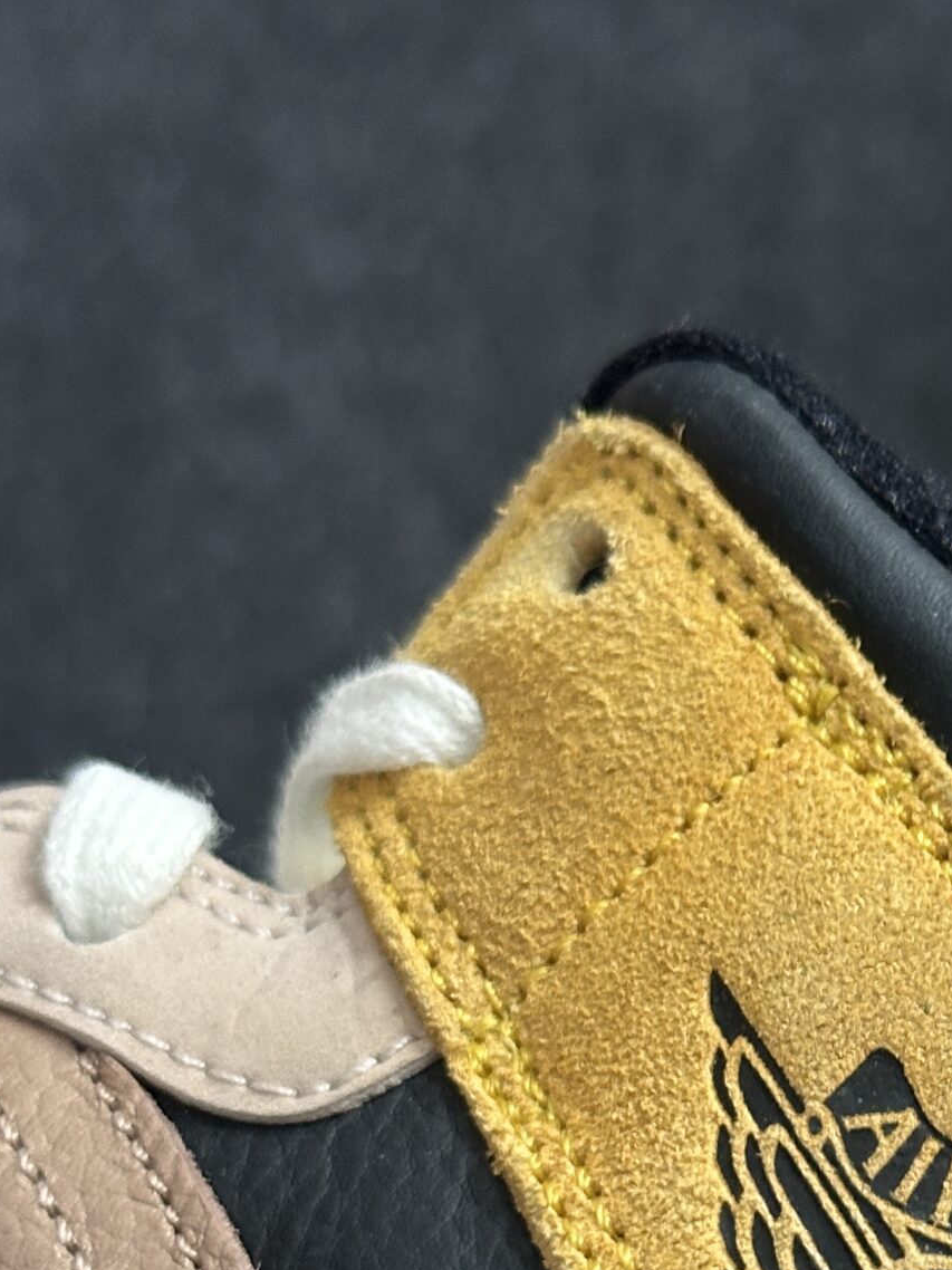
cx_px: 977
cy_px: 1319
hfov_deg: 13.5
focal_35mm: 108
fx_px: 3962
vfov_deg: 17.7
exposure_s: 1/33
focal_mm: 6.86
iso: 200
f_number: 1.78
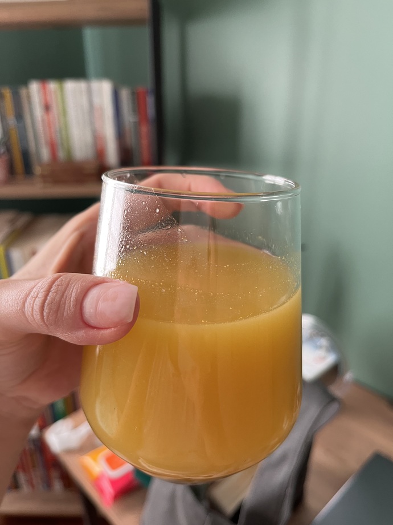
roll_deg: +0.1
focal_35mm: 26
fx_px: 394
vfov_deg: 67.3
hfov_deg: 53.1
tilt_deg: -23.5
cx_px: 196
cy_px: 262
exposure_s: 1/88
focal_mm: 5.1
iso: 125
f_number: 1.6
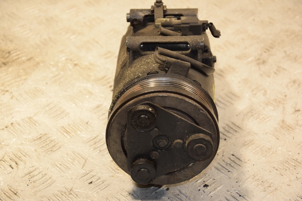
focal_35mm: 99
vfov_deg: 13.8
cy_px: 100
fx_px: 830
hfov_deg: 20.6
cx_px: 151
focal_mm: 66
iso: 800
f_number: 5.3
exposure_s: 1/160
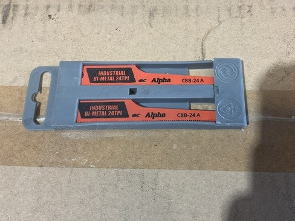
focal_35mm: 38
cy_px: 100
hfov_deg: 48.9
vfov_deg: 37.7
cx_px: 166
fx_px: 324
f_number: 1.8
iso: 125
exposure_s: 1/50
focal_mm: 3
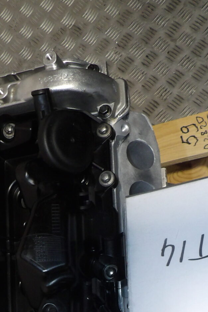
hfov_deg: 20.0
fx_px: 590
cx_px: 74
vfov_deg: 27.7
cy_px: 324
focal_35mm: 68
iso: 200
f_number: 3.2
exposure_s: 1/60
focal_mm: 4.3
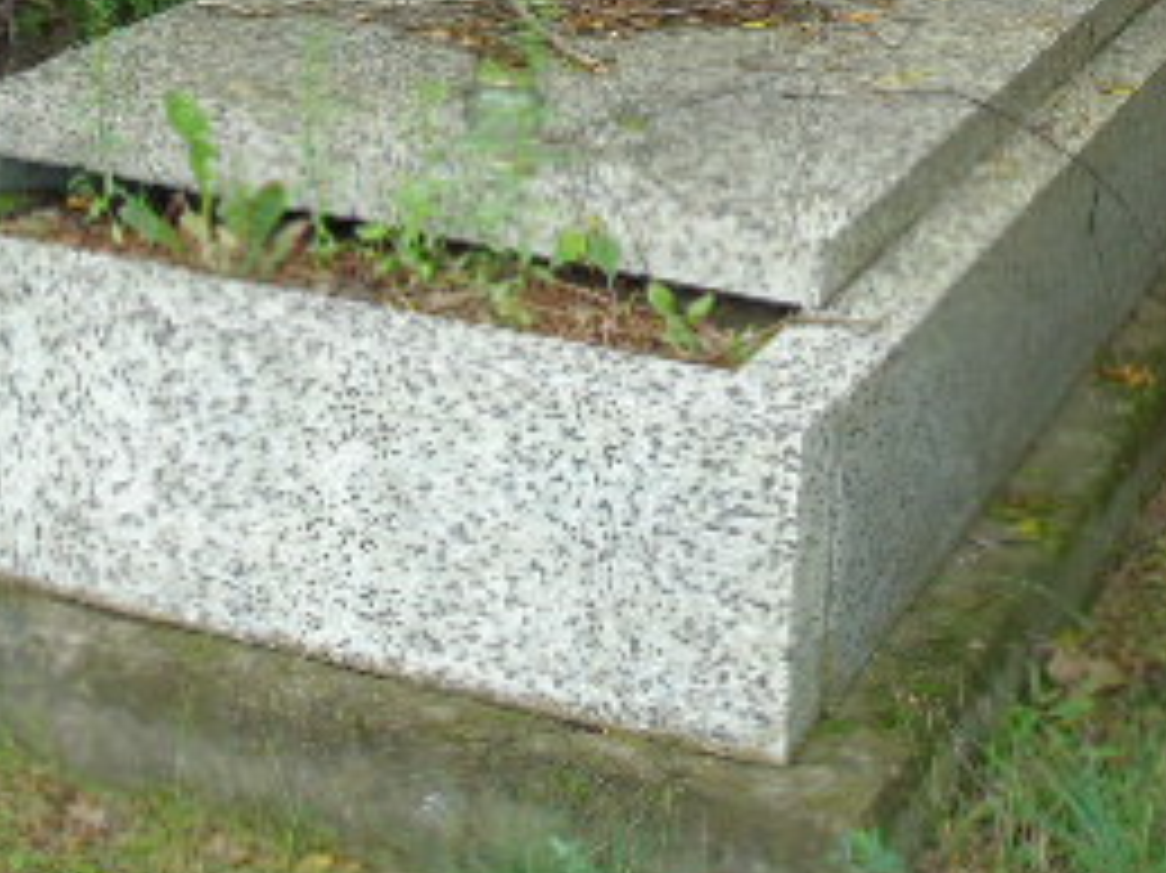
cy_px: 0
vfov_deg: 17.2
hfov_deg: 23.3
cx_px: 590
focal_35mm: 84
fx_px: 2828
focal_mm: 6.1
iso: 80
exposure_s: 1/80
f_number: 3.8
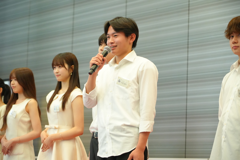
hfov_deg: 19.5
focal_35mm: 105
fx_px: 700
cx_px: 120
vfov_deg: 13.0
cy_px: 80
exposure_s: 1/320
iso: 6400
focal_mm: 105
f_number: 4
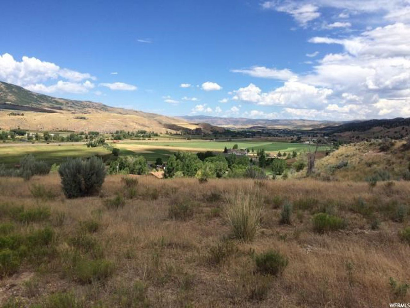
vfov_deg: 48.2
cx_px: 205
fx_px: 343
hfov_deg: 61.7
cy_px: 154
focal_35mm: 29
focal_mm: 4.15
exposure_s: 1/2283
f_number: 2.2
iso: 32
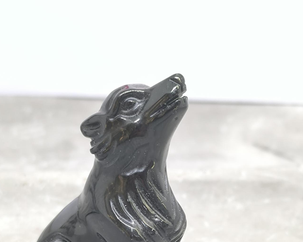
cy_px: 199
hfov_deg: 14.2
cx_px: 152
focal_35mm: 136
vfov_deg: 11.3
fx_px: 1219
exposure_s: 1/33.3
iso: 160
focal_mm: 6.14
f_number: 1.65
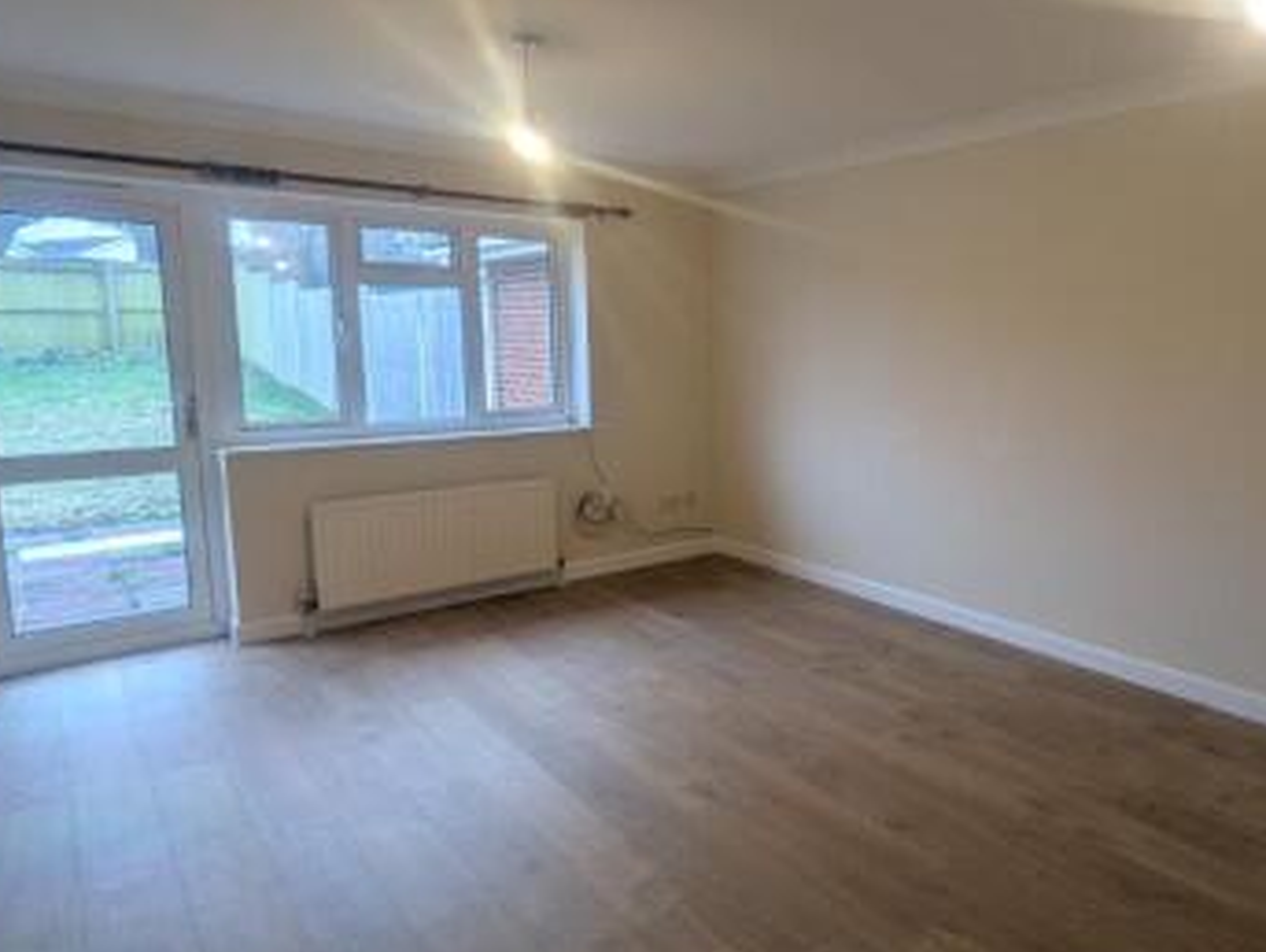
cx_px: 838
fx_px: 805
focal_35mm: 22
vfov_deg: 61.1
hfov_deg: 74.1
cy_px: 441
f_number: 2.2
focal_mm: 1.95
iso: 53
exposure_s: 1/23.8
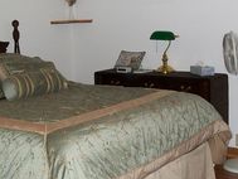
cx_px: 130
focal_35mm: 70
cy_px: 92
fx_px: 482
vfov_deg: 21.0
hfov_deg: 27.7
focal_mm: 6
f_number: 2.7
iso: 160
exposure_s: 1/60
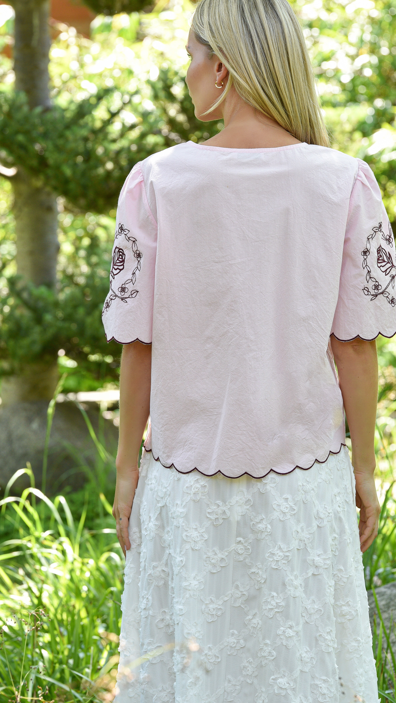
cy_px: 380
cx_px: 213
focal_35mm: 169
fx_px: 3155
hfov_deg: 7.2
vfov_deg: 12.7
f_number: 7.1
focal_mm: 130
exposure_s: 1/200
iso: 400
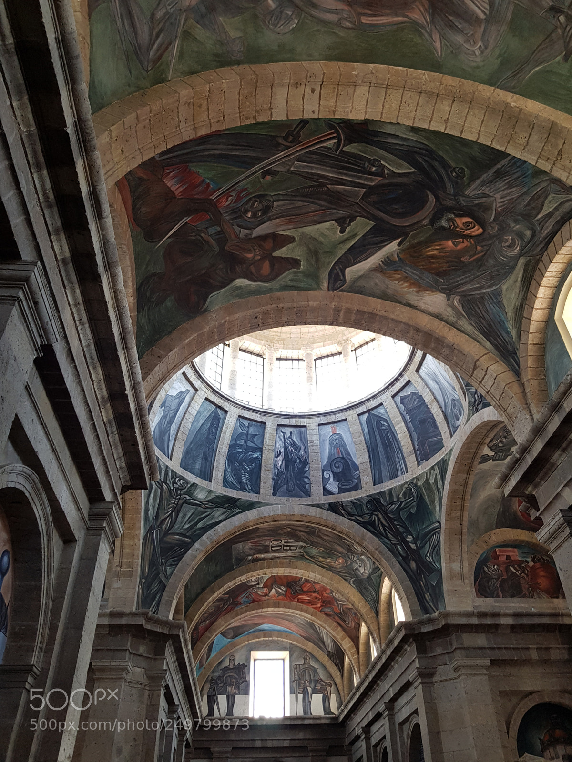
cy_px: 381
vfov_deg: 67.3
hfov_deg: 53.1
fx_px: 573
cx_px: 286
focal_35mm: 26
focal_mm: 4.2
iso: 80
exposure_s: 1/60
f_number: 1.7
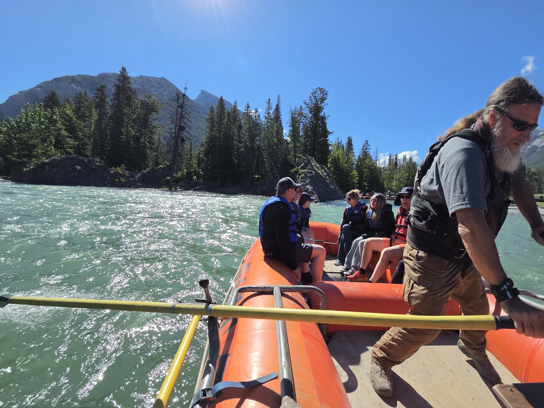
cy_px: 204
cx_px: 272
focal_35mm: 13
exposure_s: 1/4554
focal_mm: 2.2
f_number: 2.2
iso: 100
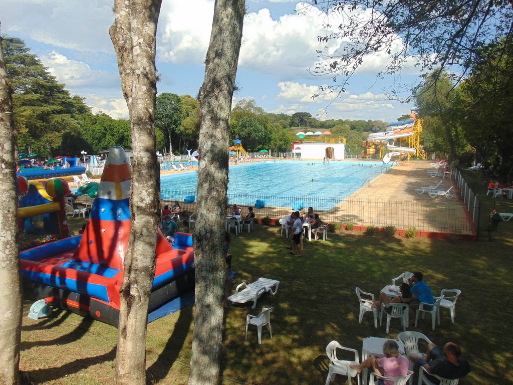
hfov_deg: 69.4
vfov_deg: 54.9
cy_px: 192
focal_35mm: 25
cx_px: 256
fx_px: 370
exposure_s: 1/250
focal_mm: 4.5
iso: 80
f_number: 7.7
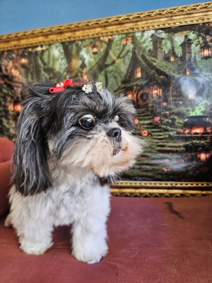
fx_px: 188
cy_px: 142
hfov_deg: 58.9
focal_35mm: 23
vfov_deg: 73.9
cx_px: 106
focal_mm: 5.4
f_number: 1.8
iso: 400
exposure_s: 1/359
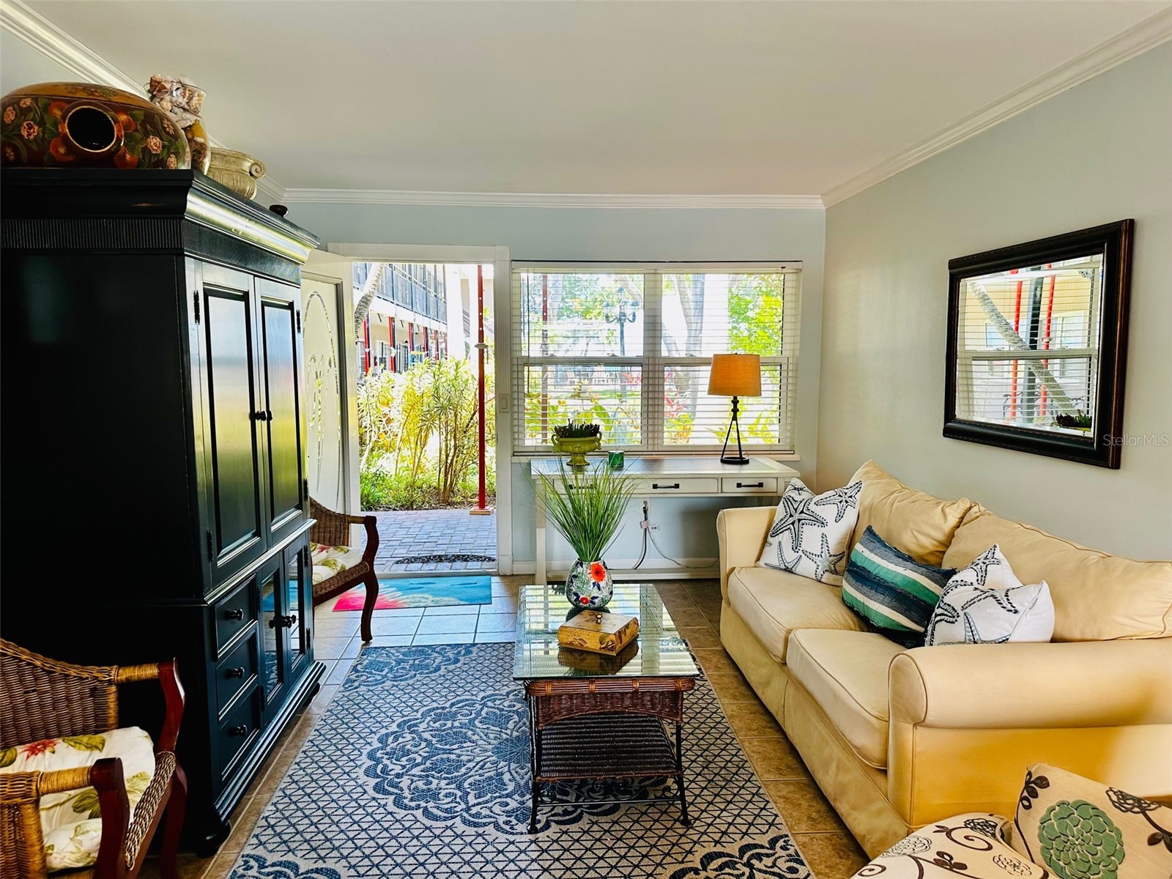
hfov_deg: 71.6
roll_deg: +0.0
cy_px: 440
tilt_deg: -6.6
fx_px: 813
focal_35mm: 24
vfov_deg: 56.8
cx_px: 586
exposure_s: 1/120
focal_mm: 6.86
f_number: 1.78
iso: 125
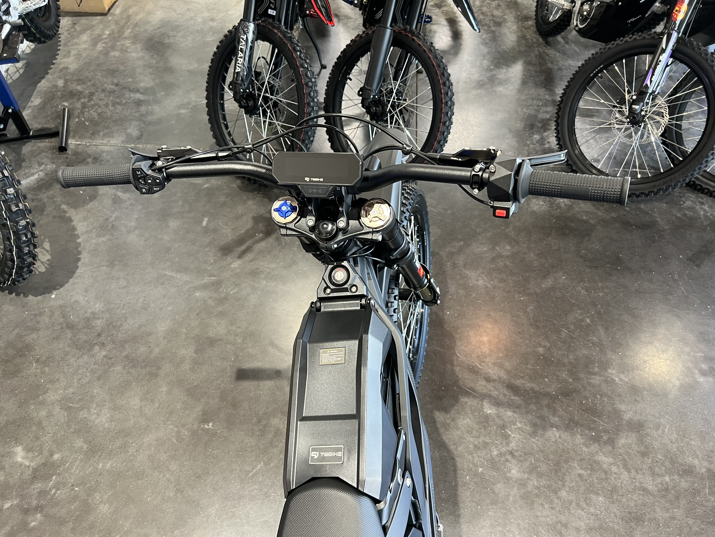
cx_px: 358
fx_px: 537
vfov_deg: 53.1
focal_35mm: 26
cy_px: 268
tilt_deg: -50.7
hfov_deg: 67.3
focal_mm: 5.7
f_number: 1.5
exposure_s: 1/60
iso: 250
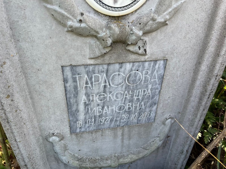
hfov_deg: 67.3
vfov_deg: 53.1
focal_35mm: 26
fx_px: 170
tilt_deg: -28.4
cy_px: 84
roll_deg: +1.0
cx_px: 113
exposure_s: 1/374
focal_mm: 5.7
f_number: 1.5
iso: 50
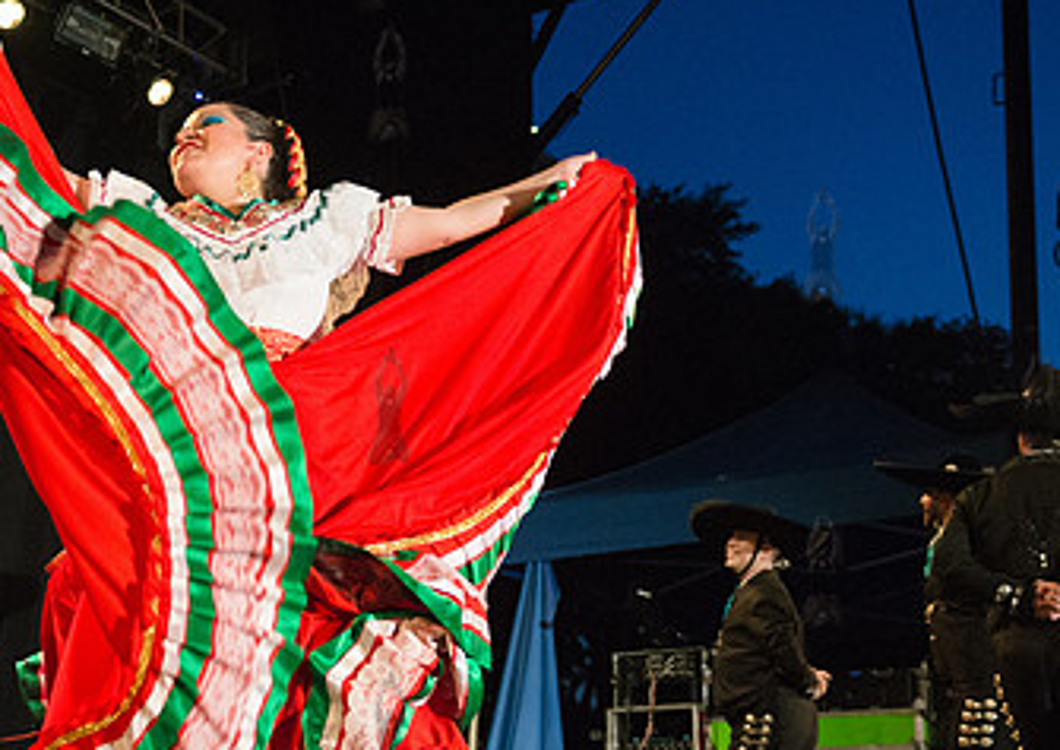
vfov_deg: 23.5
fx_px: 1800
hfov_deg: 32.4
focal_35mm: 60
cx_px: 327
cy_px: 308
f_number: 2.8
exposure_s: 1/500
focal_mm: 29
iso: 4000
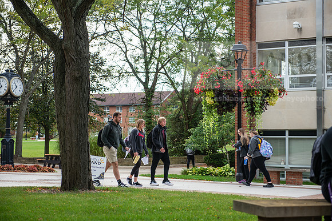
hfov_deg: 28.8
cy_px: 110
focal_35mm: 70
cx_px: 166
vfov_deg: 19.5
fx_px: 646
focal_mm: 70
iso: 64
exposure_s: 1/250
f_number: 3.5
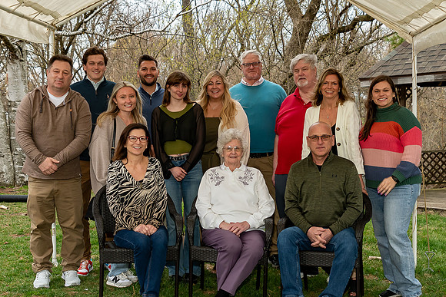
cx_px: 224
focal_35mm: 58
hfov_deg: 34.7
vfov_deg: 23.6
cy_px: 158
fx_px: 713
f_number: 4
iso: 320
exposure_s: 1/200
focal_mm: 26
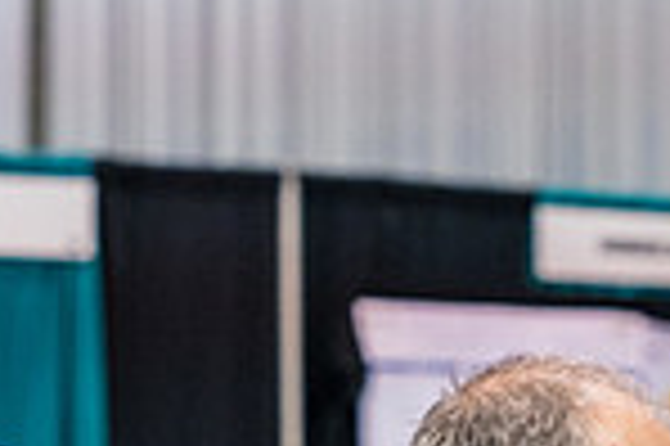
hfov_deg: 7.6
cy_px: 786
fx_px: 5075
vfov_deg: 5.0
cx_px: 355
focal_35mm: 273
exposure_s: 1/160
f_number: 3.5
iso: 3200
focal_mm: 70
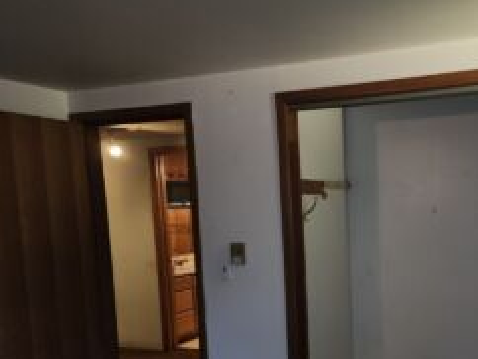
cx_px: 379
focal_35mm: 38
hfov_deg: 46.5
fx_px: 525
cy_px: 256
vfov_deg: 37.1
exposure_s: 1/24
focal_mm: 6.4
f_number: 1.8
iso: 100
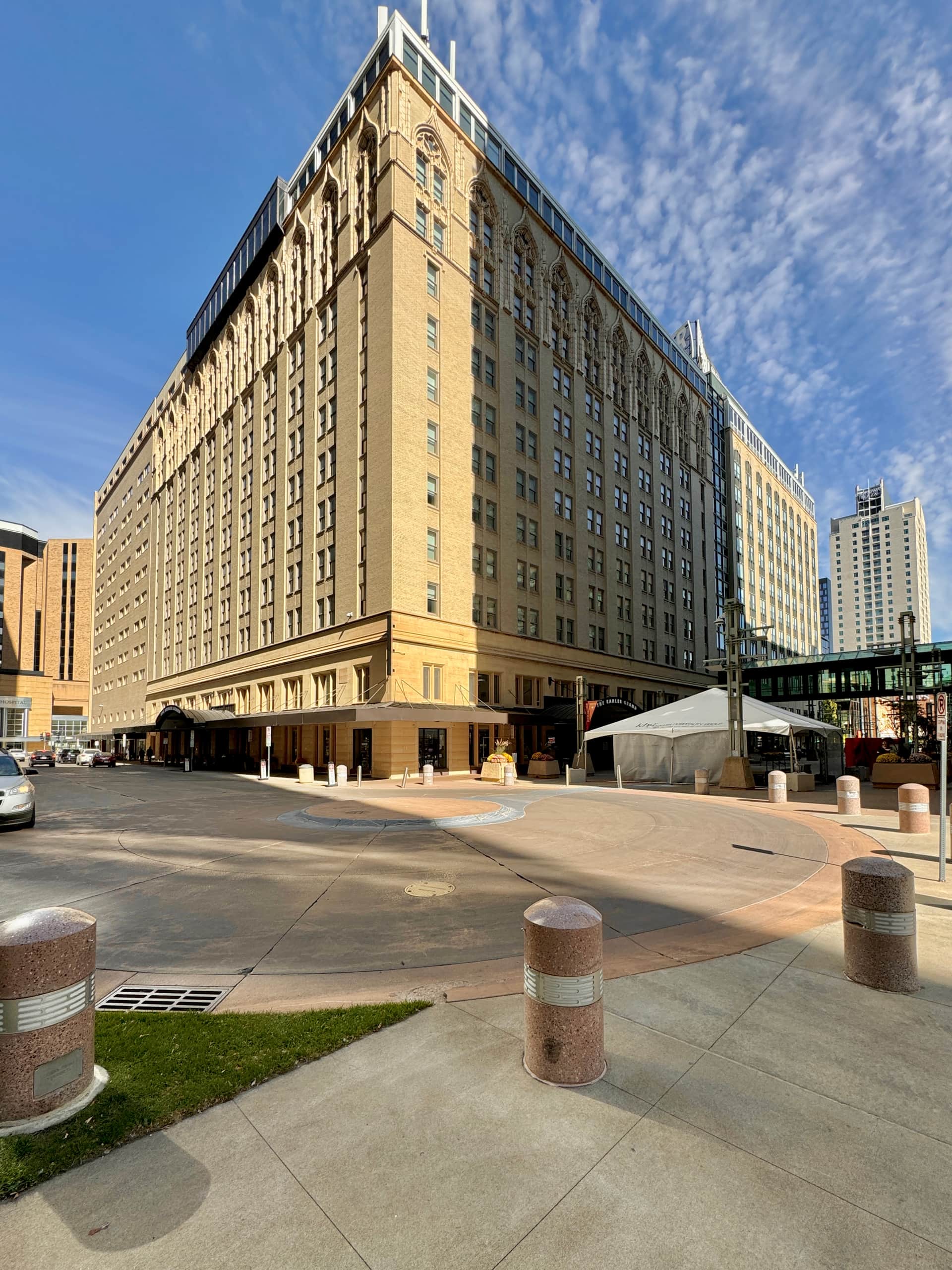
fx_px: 513
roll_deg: -0.6
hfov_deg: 85.7
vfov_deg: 102.1
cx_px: 476
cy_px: 635
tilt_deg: +2.6
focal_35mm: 14
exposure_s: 1/1346
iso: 50
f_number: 2.2
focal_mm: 2.22
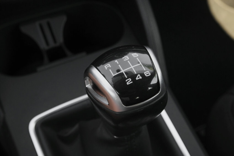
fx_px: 286
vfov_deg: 30.5
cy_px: 78
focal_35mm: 44
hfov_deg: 44.5
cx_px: 117
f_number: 9
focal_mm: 29.6
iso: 2000
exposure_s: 1/250
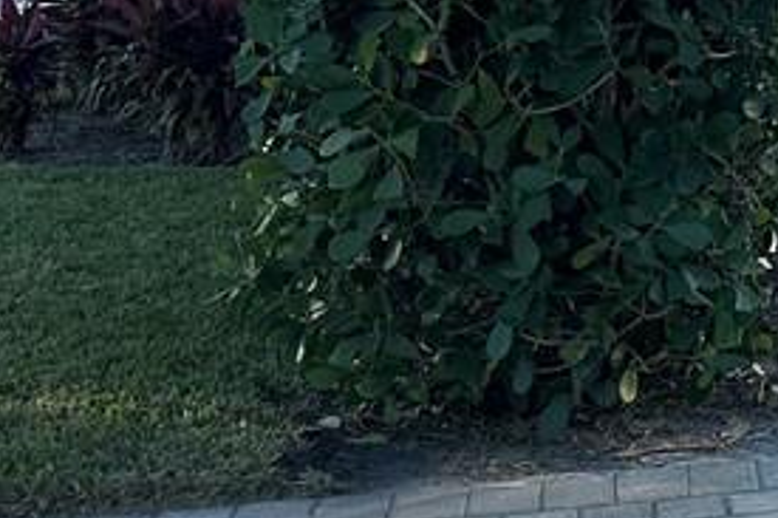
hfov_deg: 17.7
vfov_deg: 14.1
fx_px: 2009
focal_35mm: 93
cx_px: 1392
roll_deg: -1.6
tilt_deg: -1.0
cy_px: -139
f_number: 1.78
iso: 80
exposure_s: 1/1880
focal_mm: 6.86
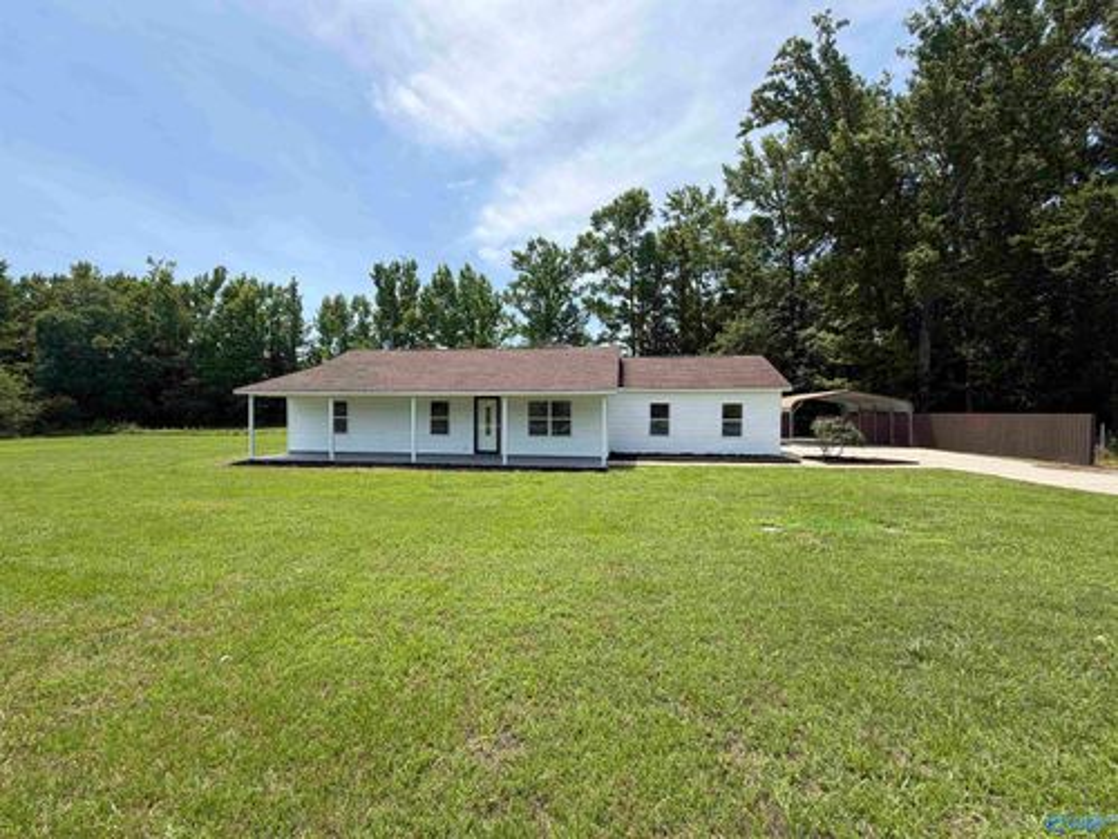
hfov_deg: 102.1
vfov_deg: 85.7
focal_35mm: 14
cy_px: 420
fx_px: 452
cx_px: 559
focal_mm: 2.22
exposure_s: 1/770
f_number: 2.2
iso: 25
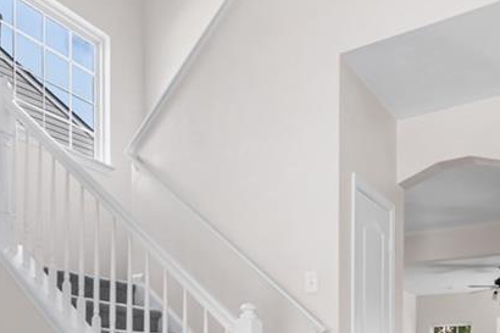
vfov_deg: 29.1
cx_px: 259
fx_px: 555
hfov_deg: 48.5
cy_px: 393
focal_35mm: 40
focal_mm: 16
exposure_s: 1/15
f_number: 8
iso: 1000
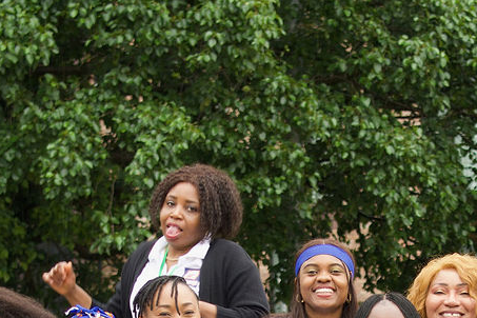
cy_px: 583
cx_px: 402
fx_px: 2398
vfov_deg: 7.4
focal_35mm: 181
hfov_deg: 11.3
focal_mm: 40
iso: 160
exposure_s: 1/60
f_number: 2.8
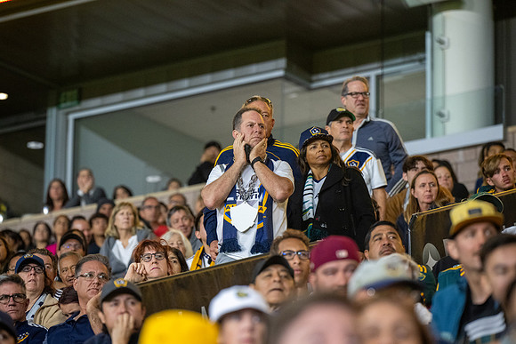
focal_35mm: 200
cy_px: 172
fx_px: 2867
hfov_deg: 10.3
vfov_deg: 6.9
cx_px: 258
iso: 4500
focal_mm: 200
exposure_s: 1/400
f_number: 4
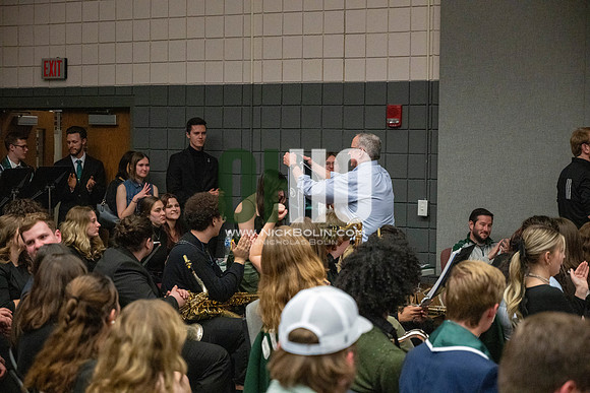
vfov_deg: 19.5
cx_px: 295
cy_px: 196
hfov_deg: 28.8
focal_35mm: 70
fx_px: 1147
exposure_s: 1/500
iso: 10000
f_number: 4
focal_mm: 70
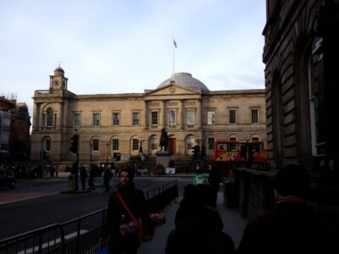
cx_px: 170
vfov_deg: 40.7
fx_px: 343
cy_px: 127
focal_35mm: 35
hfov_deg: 52.6
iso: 50
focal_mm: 4.28
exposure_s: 1/460
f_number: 2.4
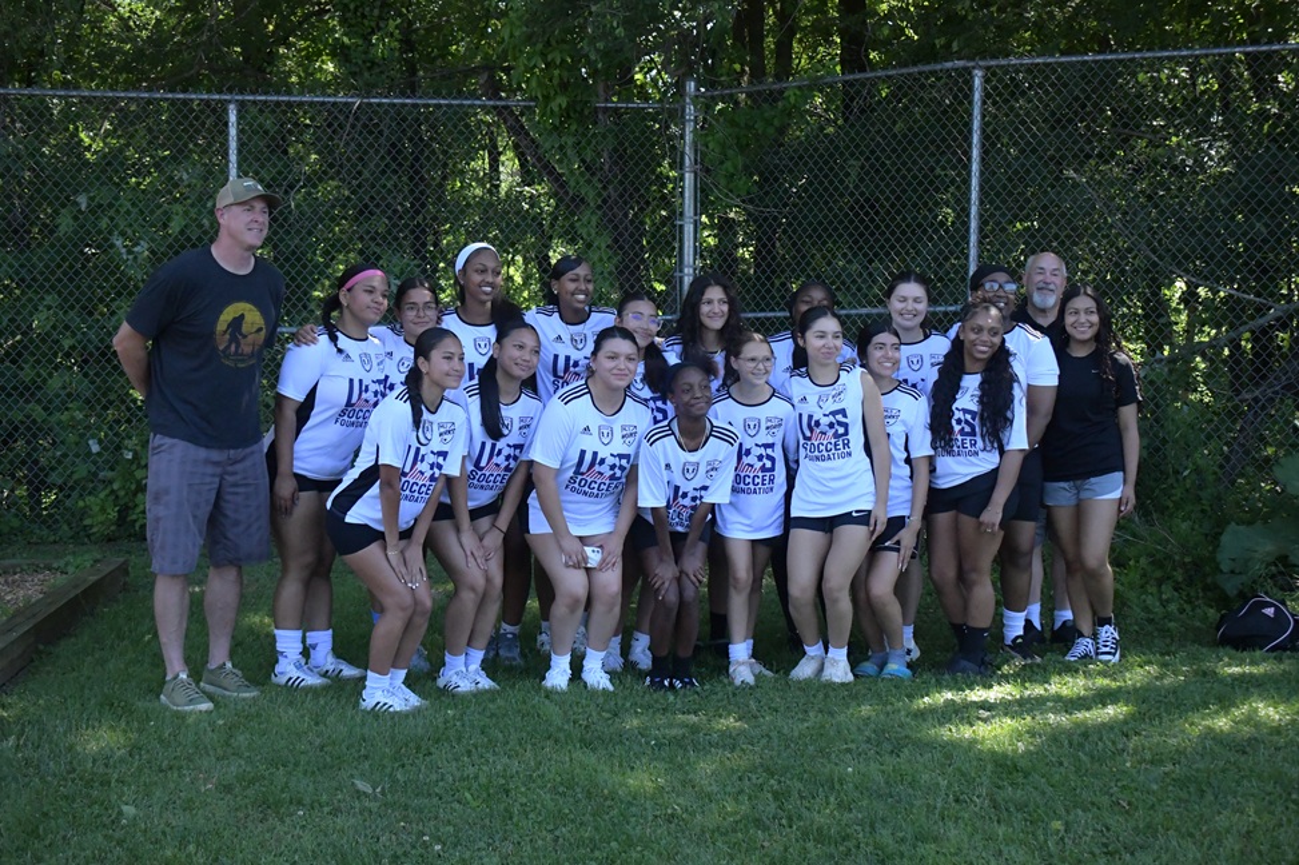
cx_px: 650
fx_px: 1623
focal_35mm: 45
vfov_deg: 29.8
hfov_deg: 43.6
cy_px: 432
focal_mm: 30
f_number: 5.6
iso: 6400
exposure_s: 1/5000
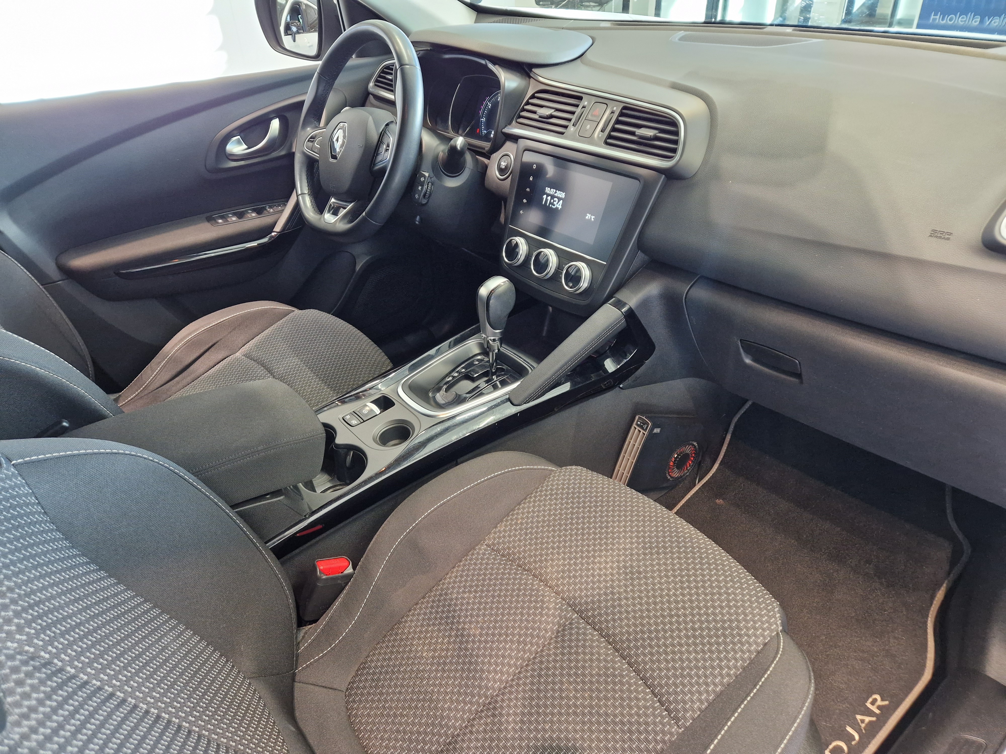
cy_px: 377
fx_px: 668
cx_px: 503
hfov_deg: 73.9
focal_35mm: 23
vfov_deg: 58.9
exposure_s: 1/100
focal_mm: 5.4
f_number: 1.8
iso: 400
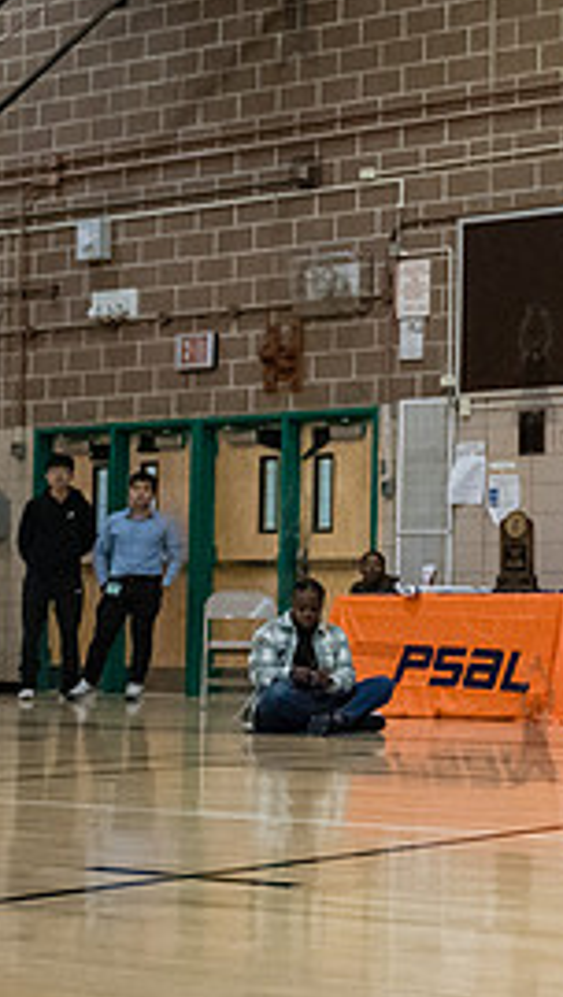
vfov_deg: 27.5
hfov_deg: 14.5
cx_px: 890
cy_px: 506
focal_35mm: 77
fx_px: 2037
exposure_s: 1/400
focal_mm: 27
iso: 8000
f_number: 3.5
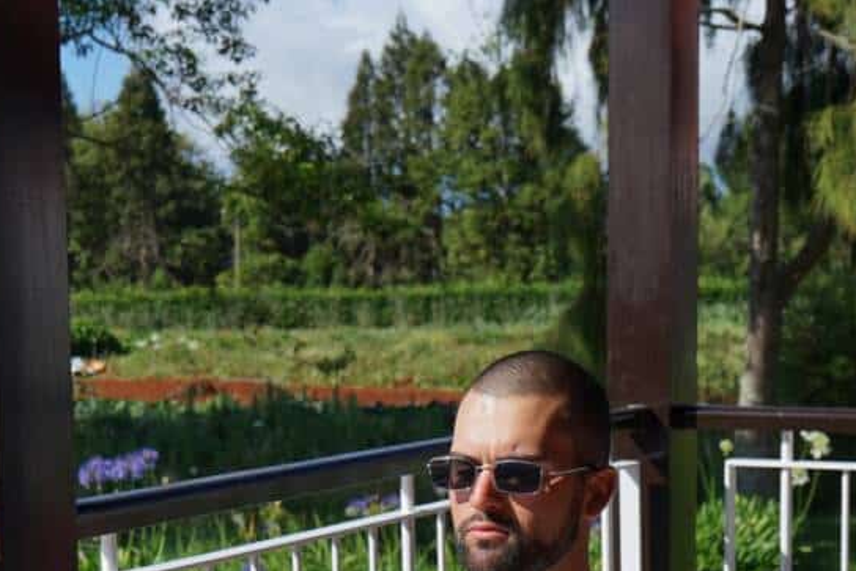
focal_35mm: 91
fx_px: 2164
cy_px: 552
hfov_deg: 22.4
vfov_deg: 14.8
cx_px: 408
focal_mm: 43
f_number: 7.1
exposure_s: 1/400
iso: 100
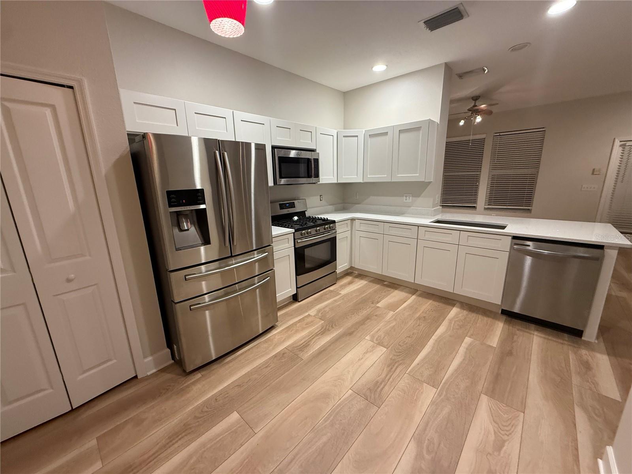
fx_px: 256
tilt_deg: -13.7
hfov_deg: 102.1
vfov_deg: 85.7
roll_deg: +0.4
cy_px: 237
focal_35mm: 14
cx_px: 316
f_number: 2.2
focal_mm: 2.22
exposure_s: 1/60
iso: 250
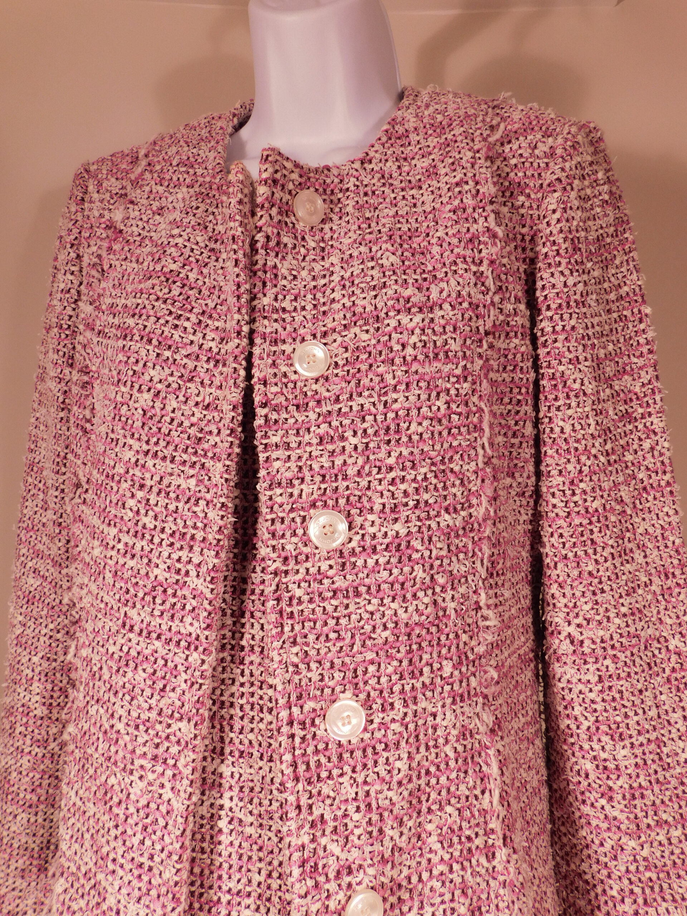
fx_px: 609
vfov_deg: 73.9
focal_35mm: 23
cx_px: 344
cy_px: 458
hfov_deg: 58.9
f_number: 3
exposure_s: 1/320
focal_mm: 4
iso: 125
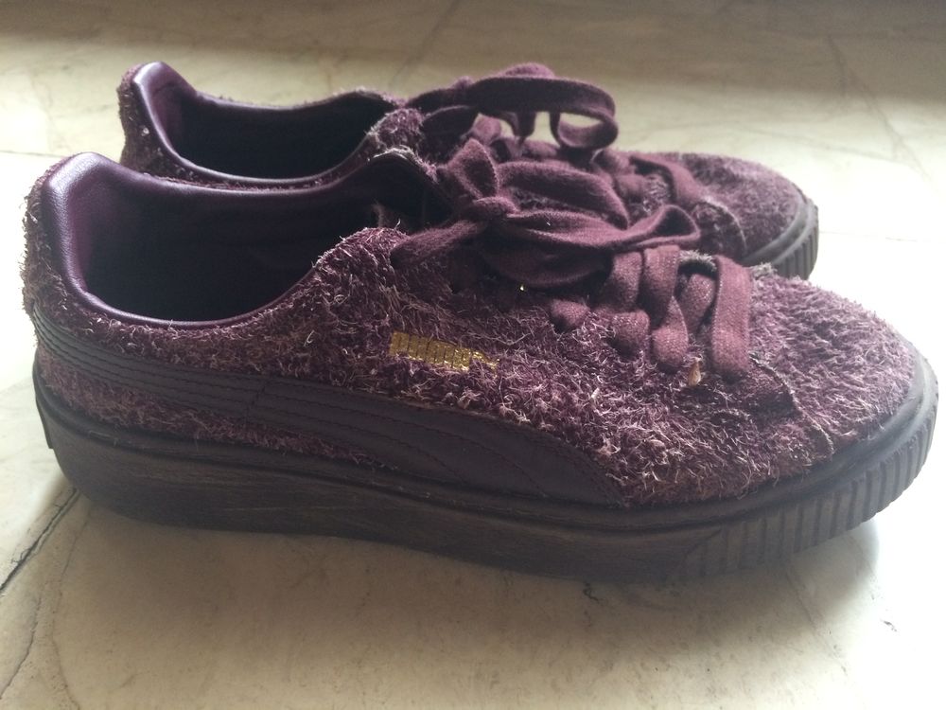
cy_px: 355
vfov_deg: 48.2
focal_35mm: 29
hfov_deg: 61.7
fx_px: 793
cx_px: 473
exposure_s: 1/33
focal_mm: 4.15
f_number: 2.2
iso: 200
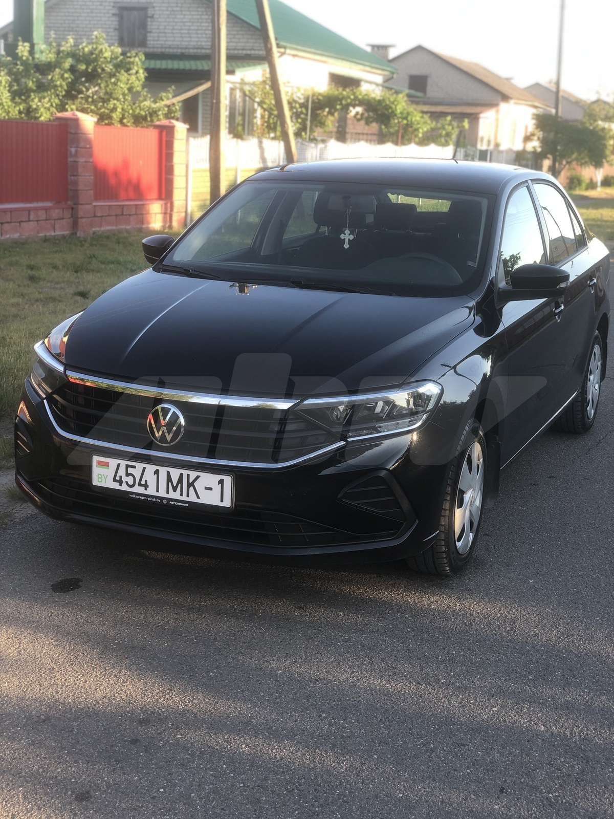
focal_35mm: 52
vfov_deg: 36.8
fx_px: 1230
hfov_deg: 28.0
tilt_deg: -10.8
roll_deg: -3.7
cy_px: 410
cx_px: 307
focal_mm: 6
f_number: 2.4
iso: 25
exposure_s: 1/120
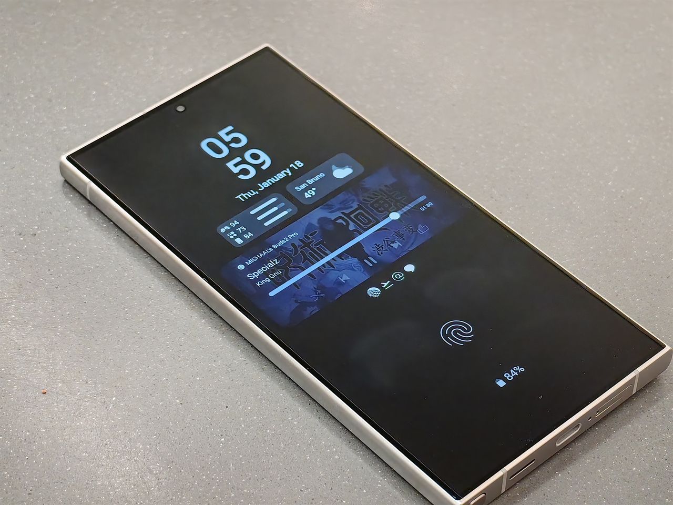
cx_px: 336
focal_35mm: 95
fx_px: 1847
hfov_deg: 20.7
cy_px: 252
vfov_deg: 15.6
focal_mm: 14.55
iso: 500
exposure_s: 1/39.9
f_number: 2.1
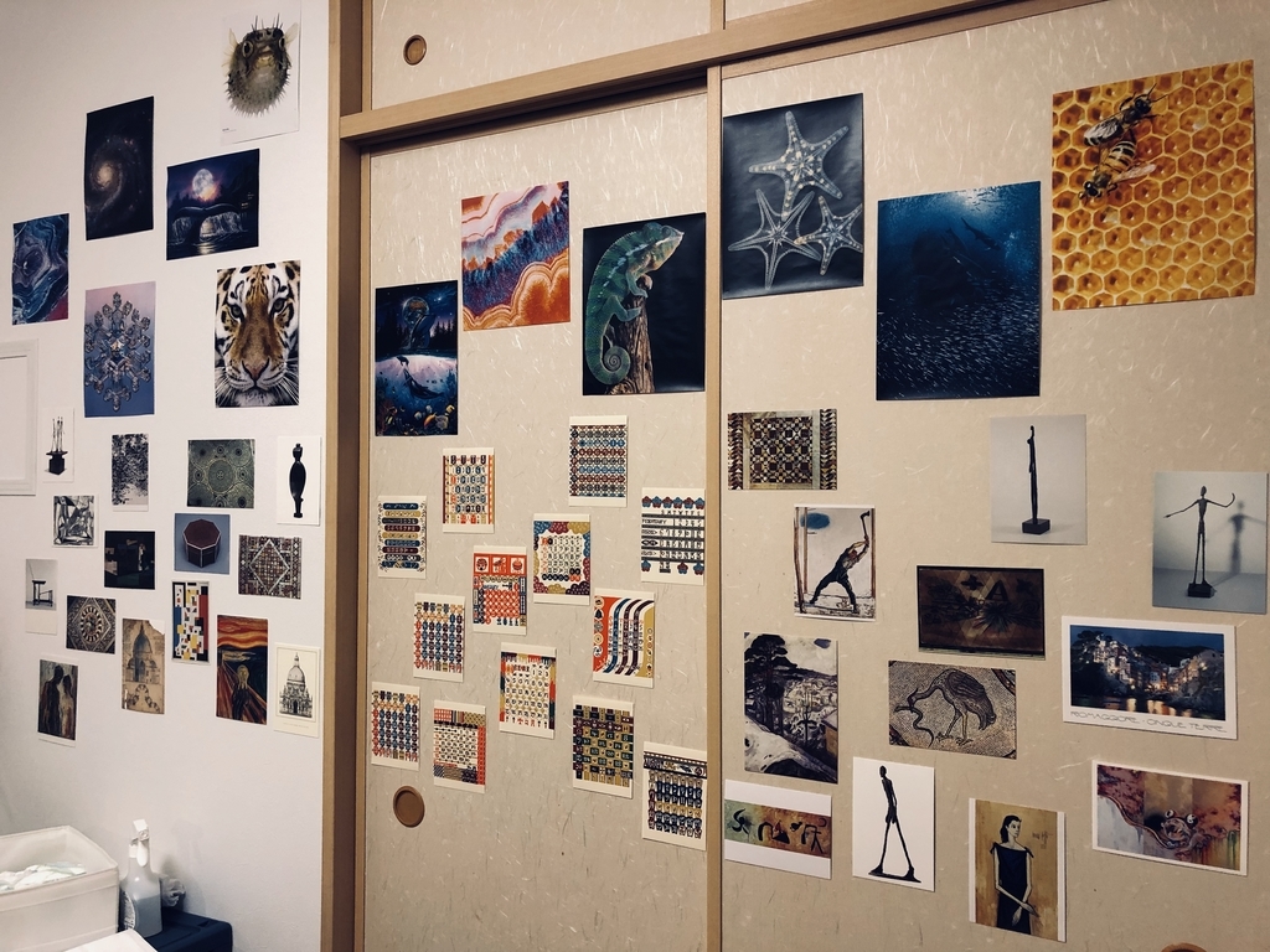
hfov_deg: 63.4
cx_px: 635
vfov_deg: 49.7
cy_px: 476
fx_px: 1027
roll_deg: +0.1
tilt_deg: +1.0
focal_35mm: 28
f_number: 1.8
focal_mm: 4
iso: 40
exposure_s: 1/17
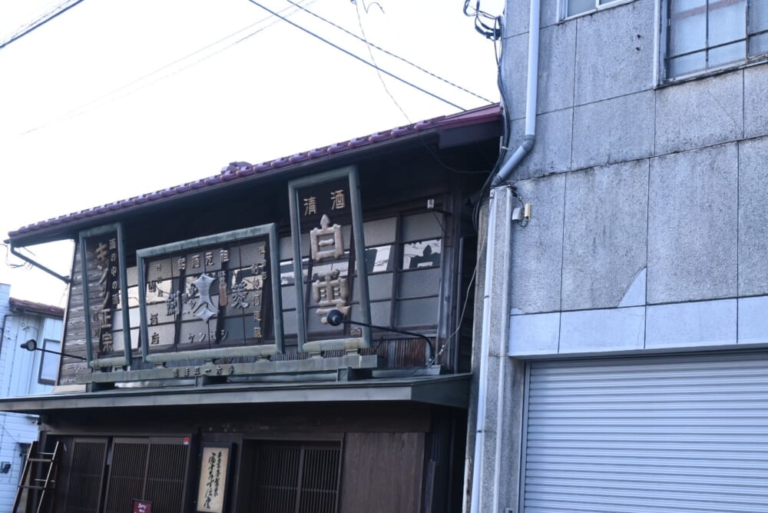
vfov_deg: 27.3
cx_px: 384
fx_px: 1056
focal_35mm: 50
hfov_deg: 40.0
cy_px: 256
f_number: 5
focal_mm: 33
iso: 900
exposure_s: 1/50
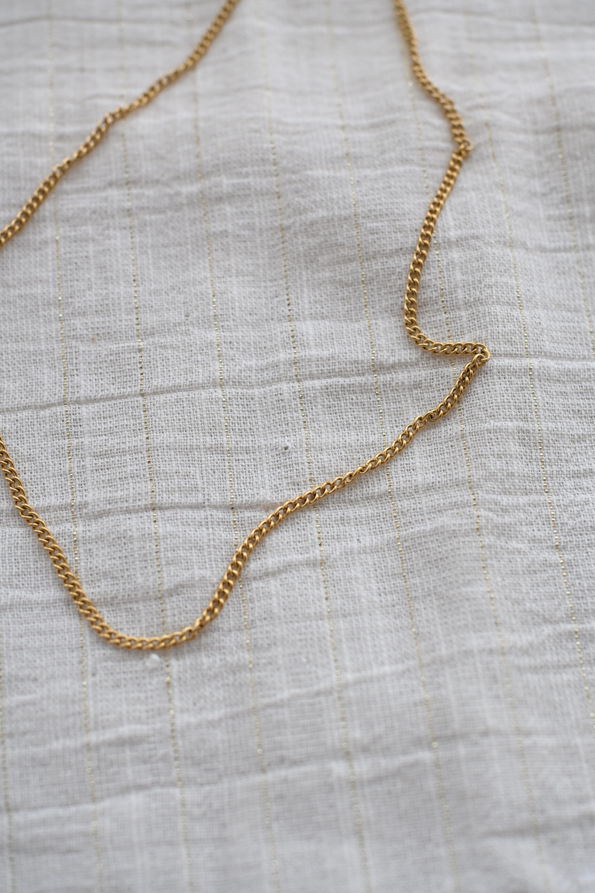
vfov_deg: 37.8
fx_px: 1301
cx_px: 298
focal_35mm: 52
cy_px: 446
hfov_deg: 25.8
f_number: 4
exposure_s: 1/125
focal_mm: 35
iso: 500
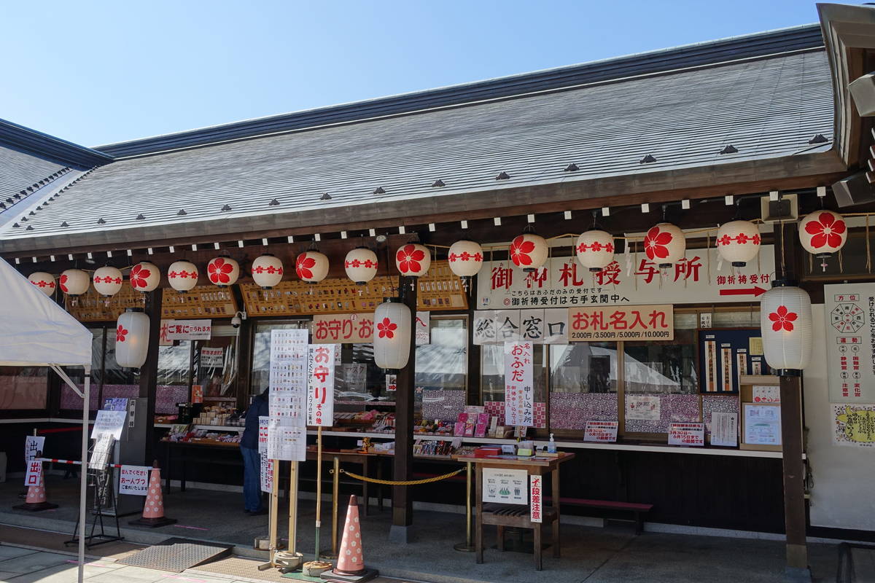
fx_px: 778
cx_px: 438
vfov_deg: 41.1
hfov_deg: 58.7
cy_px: 292
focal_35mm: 32
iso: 125
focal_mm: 11.69
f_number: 4
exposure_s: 1/400
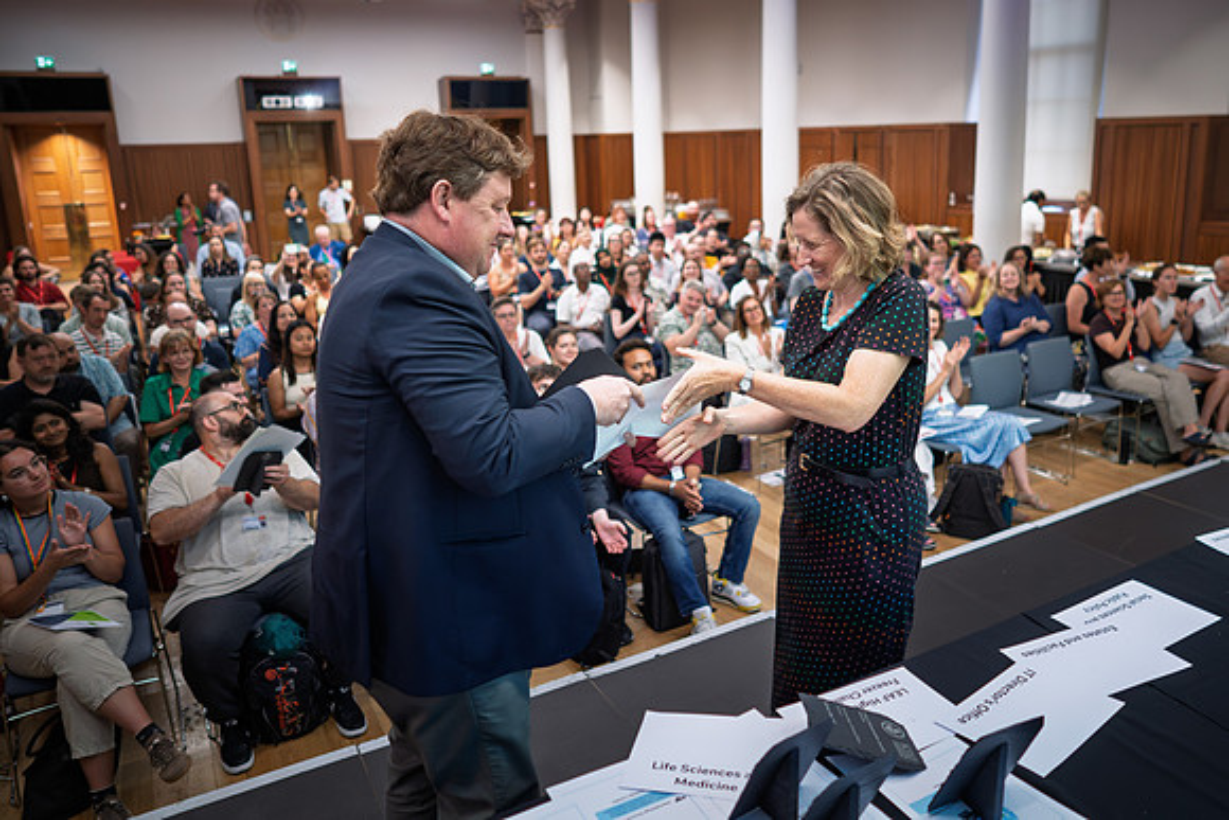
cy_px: 358
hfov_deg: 64.9
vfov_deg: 46.1
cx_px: 692
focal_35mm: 28
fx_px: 961
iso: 2500
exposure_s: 1/250
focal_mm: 25
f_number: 2
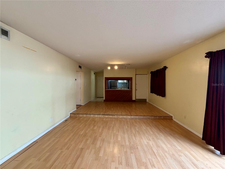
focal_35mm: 14
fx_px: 91
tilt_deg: -0.9
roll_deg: +0.1
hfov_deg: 102.1
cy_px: 84
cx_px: 112
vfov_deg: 85.7
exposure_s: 1/104
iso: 320
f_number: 2.2
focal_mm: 2.22
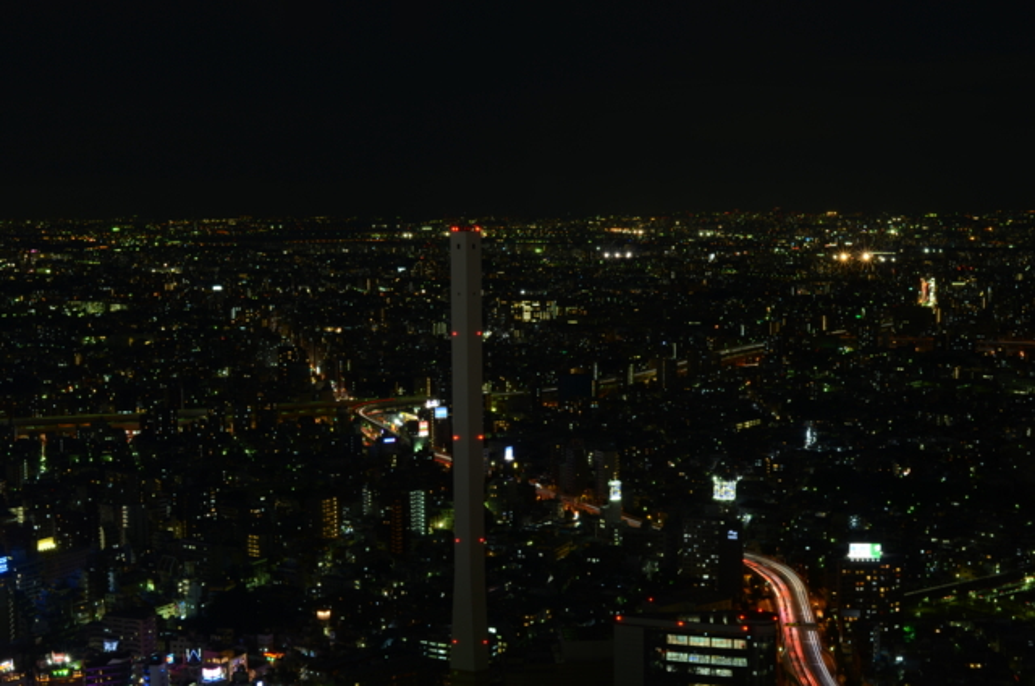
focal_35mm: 52
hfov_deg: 37.9
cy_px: 343
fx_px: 1506
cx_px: 518
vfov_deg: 25.6
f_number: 14
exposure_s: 10
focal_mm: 35
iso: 100
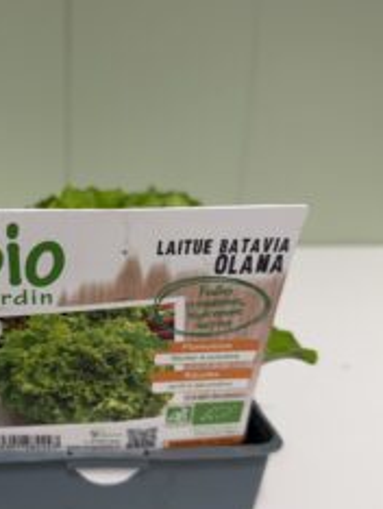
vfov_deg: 45.7
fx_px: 604
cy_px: 278
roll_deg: -0.6
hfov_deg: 34.1
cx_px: 72
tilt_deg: -22.4
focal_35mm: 41
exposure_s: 1/100
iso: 100
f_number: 1.78
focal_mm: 6.76
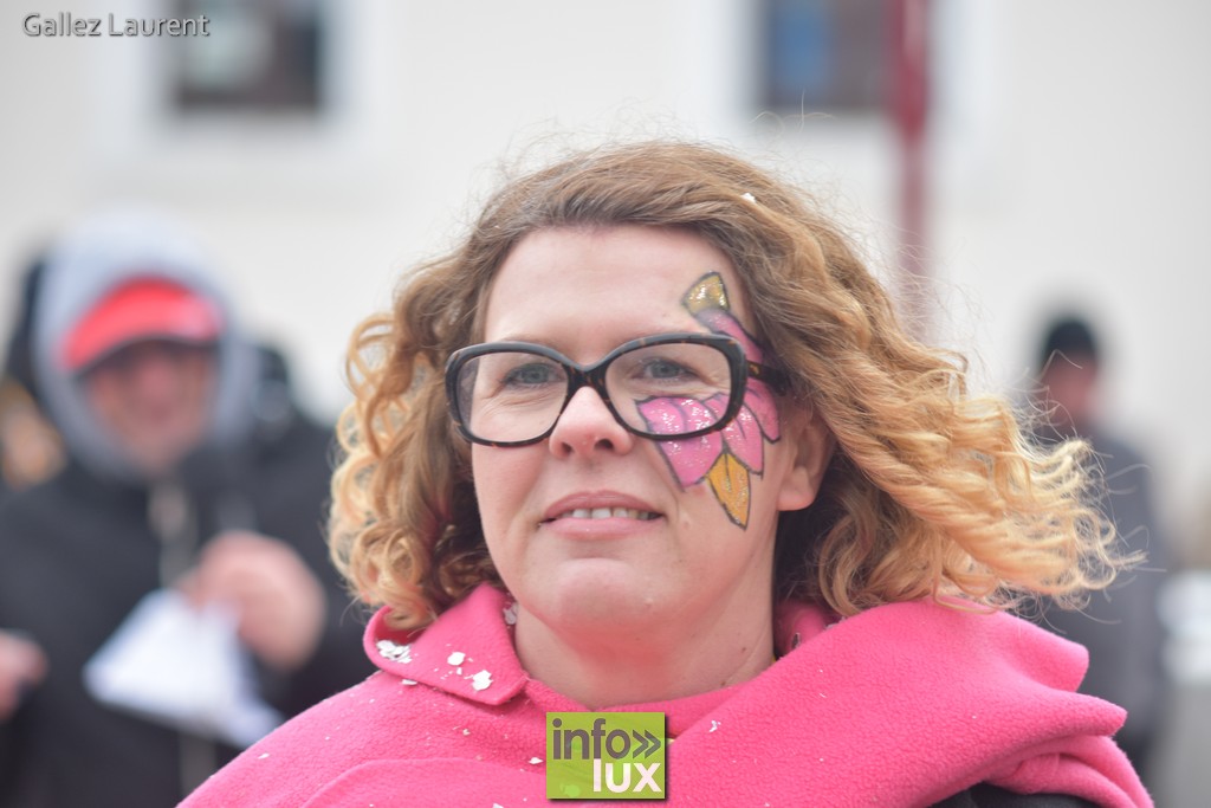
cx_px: 606
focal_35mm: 168
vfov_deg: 8.2
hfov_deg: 12.2
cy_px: 404
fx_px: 5652
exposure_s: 1/160
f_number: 3.2
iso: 320
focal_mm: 112
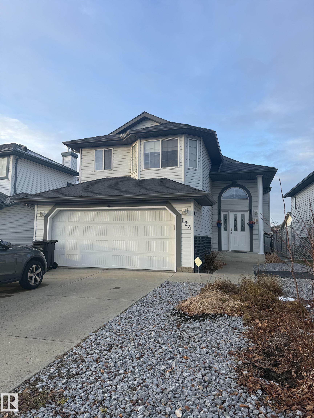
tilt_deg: +5.9
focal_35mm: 24
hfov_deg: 56.8
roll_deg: +0.2
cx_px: 157
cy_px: 209
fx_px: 290
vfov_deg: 71.6
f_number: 1.78
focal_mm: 6.76
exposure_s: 1/757
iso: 80
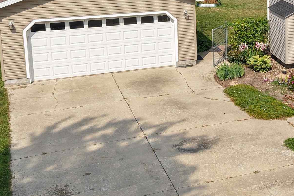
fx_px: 523
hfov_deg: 28.7
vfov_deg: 20.7
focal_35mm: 64
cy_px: 11
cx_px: 317
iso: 140
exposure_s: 1/3200
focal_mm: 8.67
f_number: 1.8
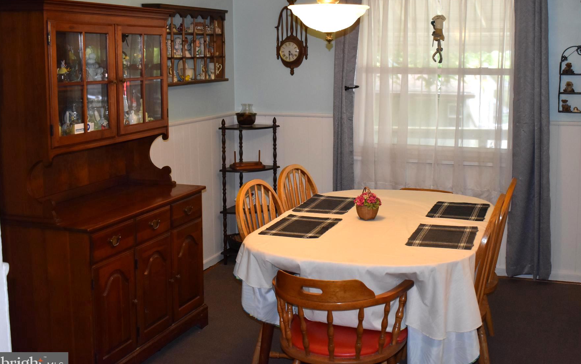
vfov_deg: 28.0
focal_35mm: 46
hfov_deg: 43.4
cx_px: 332
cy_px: 152
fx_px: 728
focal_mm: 26
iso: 1100
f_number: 4
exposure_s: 1/125
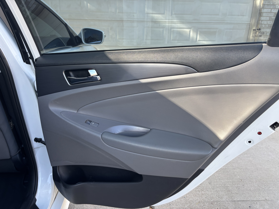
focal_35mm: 26
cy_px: 104
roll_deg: -2.7
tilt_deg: -18.6
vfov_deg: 53.1
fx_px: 210
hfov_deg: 67.3
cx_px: 140
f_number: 1.6
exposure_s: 1/127
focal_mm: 5.96
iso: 32
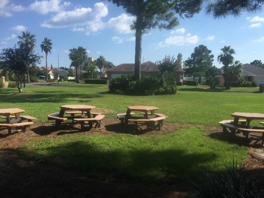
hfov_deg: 61.7
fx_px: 221
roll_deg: -2.2
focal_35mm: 29
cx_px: 132
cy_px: 99
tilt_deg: -2.5
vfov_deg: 48.2
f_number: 2.2
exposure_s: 1/2326
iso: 32
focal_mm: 4.15
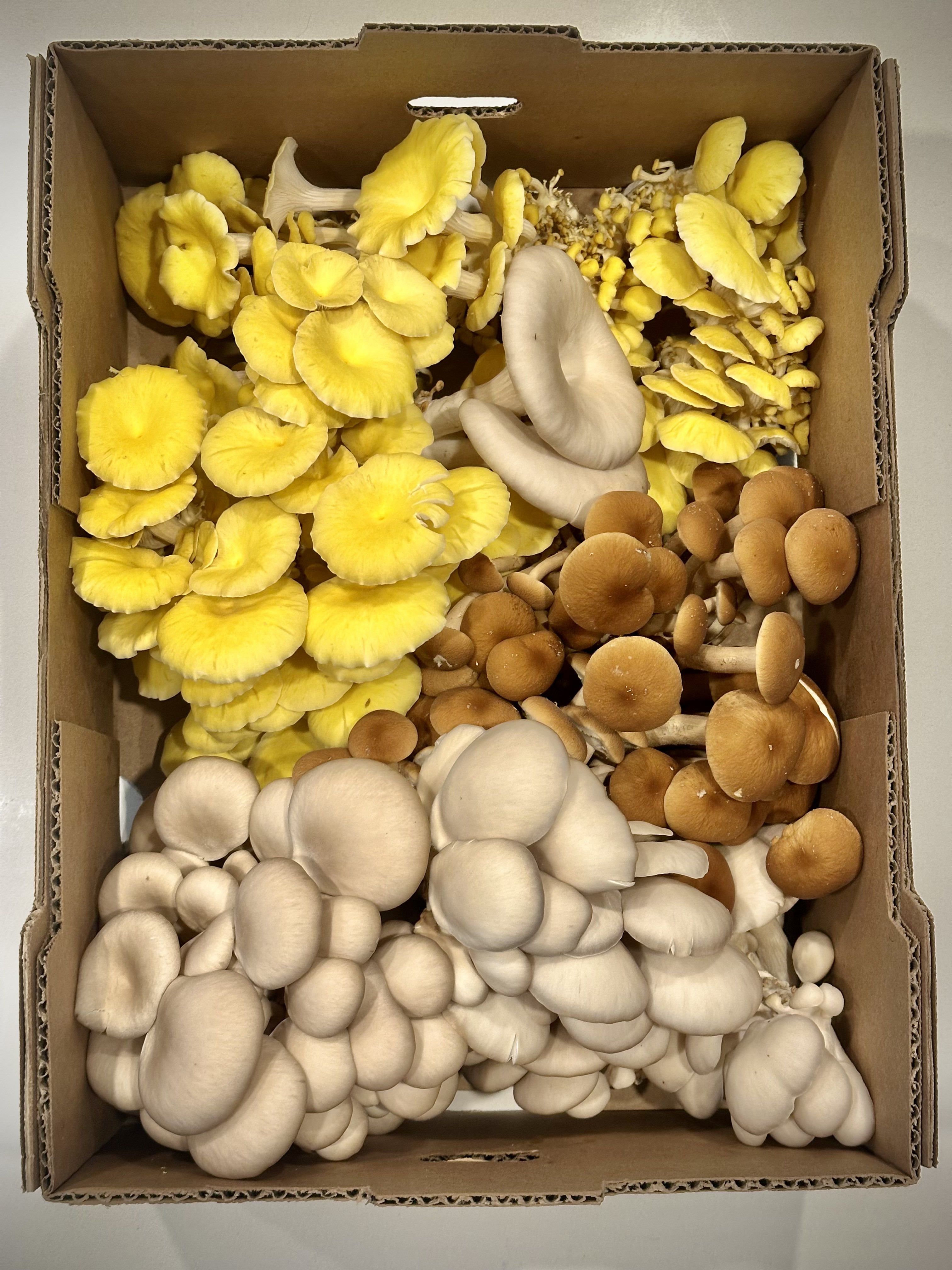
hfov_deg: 30.3
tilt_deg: -84.8
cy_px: 635
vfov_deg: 39.7
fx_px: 1760
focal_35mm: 48
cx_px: 476
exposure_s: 1/60
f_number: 1.78
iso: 160
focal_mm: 6.86
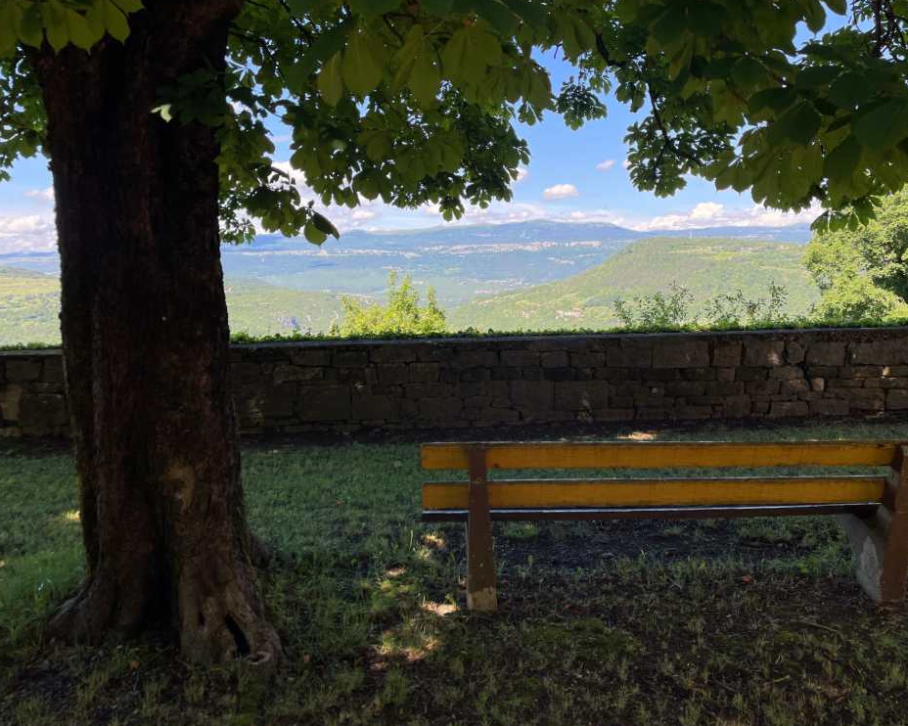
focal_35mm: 28
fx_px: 752
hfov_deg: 62.1
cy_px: 364
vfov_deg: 51.5
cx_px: 492
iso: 32
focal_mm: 4.2
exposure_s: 1/1135
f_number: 1.6
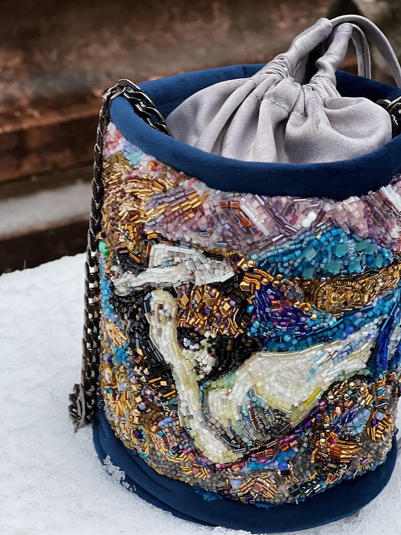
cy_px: 268
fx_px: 1189
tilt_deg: -23.6
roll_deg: -0.1
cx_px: 200
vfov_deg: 25.3
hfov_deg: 19.1
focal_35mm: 77
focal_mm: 9
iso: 32
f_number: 2.8
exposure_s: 1/121
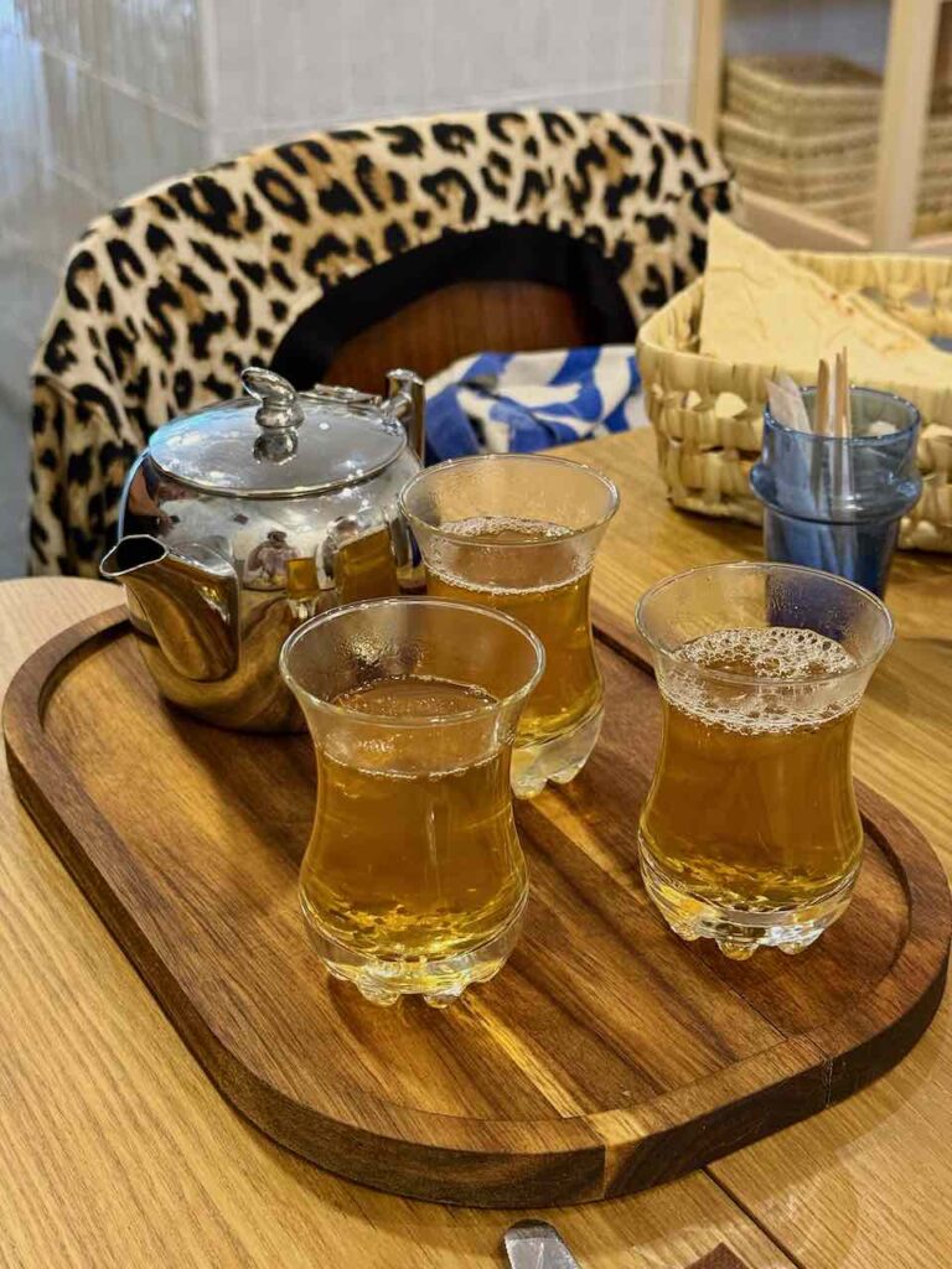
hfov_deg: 30.3
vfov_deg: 39.7
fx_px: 1760
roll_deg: -0.7
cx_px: 476
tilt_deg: -27.0
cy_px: 634
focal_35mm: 48
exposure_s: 1/60
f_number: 1.78
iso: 250
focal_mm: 6.76
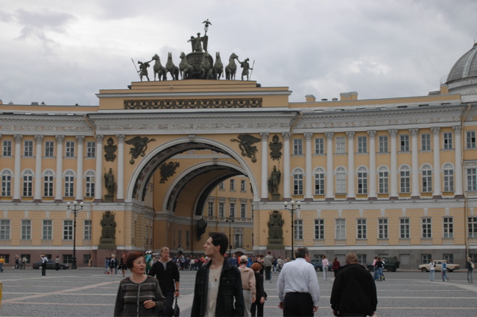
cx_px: 238
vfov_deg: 18.9
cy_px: 158
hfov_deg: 28.1
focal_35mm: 72
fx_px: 953
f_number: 9
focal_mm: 48
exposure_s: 1/250
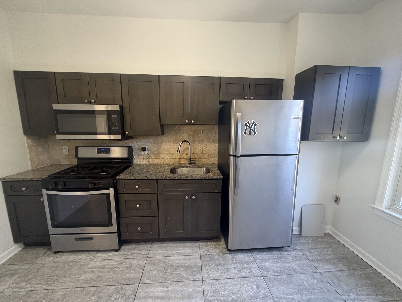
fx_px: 163
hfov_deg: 102.1
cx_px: 201
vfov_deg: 85.7
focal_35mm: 14
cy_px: 151
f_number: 2.2
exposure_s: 1/60
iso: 250
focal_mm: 2.22
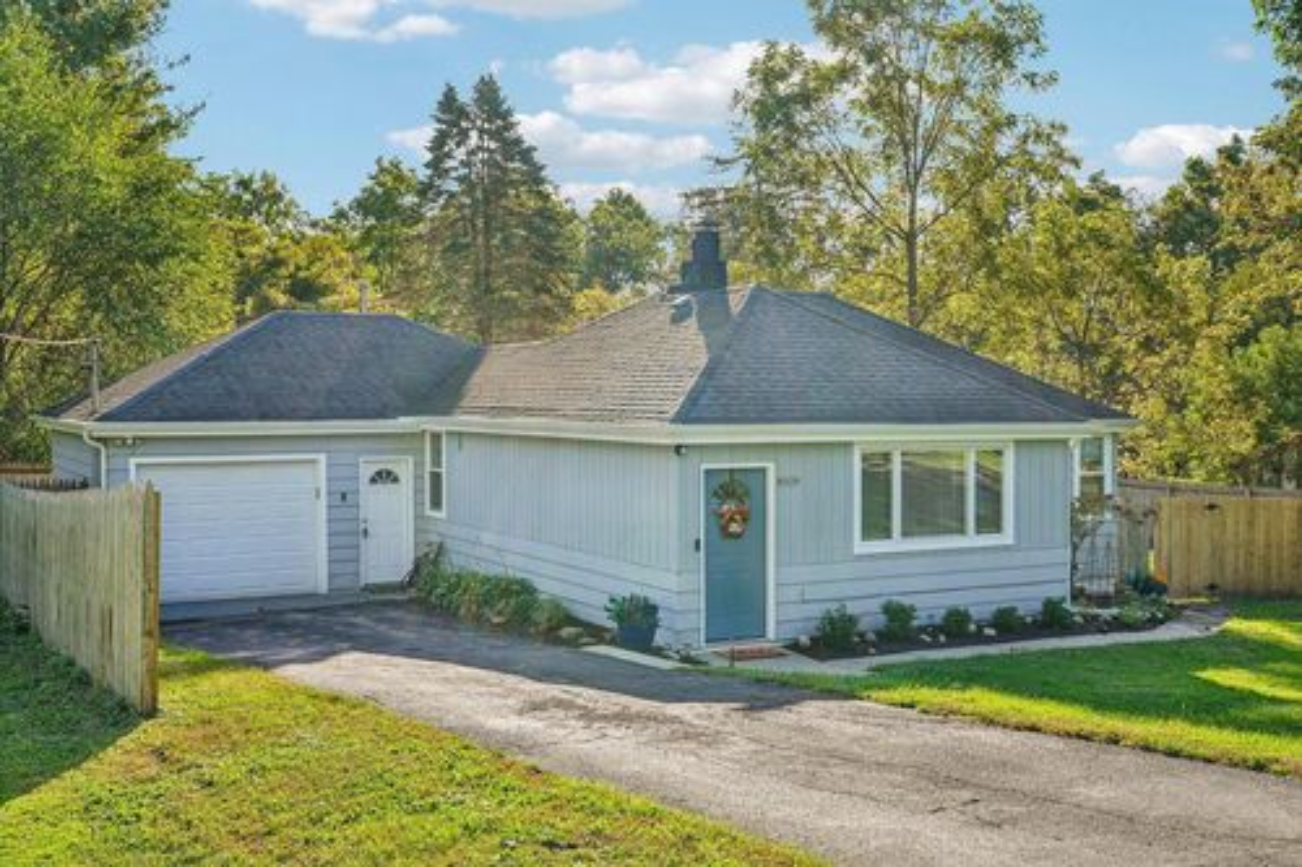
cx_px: 651
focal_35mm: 35
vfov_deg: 37.8
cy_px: 434
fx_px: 1265
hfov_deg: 54.5
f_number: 8
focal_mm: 35
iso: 100
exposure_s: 1/100
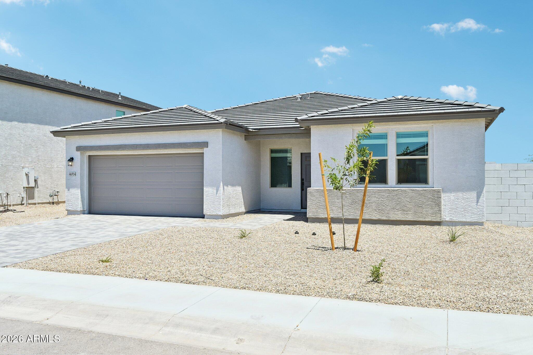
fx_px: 444
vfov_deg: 43.6
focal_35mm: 30
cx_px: 266
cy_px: 178
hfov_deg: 61.9
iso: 100
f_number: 8
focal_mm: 30
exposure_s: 1/800
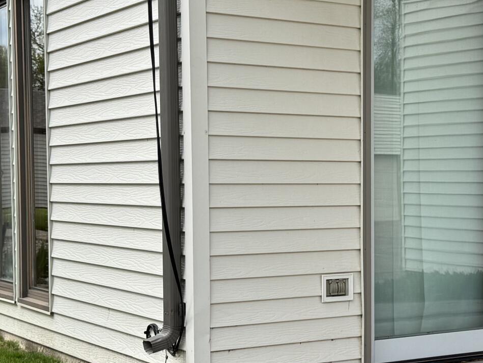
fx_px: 1061
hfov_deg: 25.2
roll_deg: -0.3
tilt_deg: -2.3
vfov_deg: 19.4
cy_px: 214
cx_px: 389
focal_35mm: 76
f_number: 1.78
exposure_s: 1/2959
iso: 80
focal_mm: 6.76
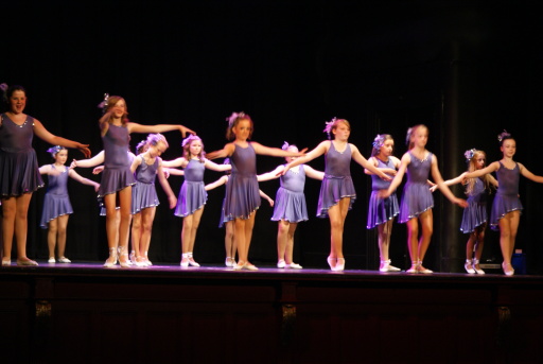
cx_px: 272
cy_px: 182
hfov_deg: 19.4
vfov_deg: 13.1
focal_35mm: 105
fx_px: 1586
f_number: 5.6
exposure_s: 1/10
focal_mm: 70
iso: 400
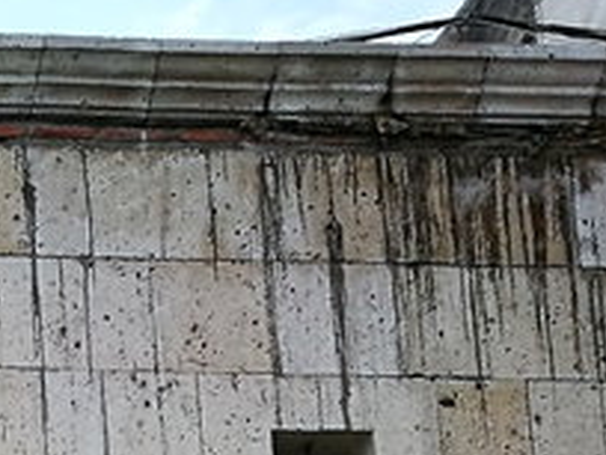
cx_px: -823
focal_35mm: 159
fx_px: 2784
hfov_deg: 10.7
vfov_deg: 8.2
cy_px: 1270
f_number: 2.2
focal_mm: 4.5
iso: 50
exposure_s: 1/803
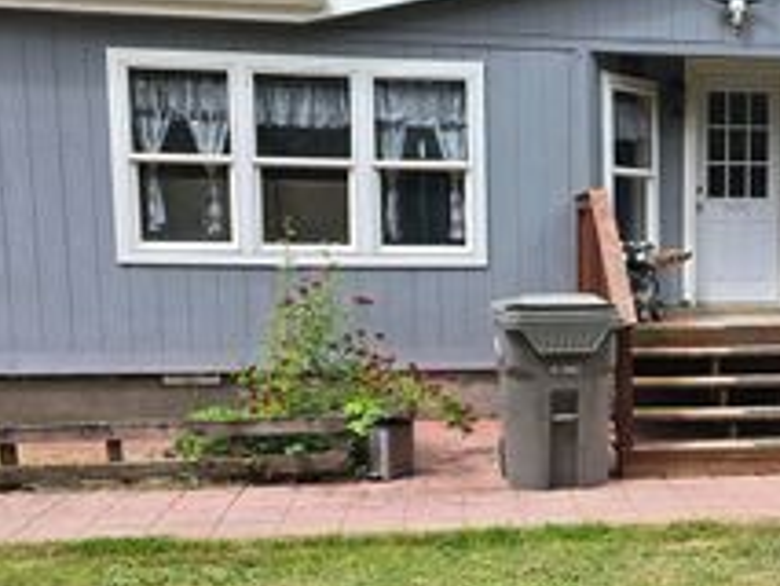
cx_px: 674
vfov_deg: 26.9
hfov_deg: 33.9
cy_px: 405
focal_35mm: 54
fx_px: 1217
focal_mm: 6.3
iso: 12
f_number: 1.7
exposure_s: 1/199
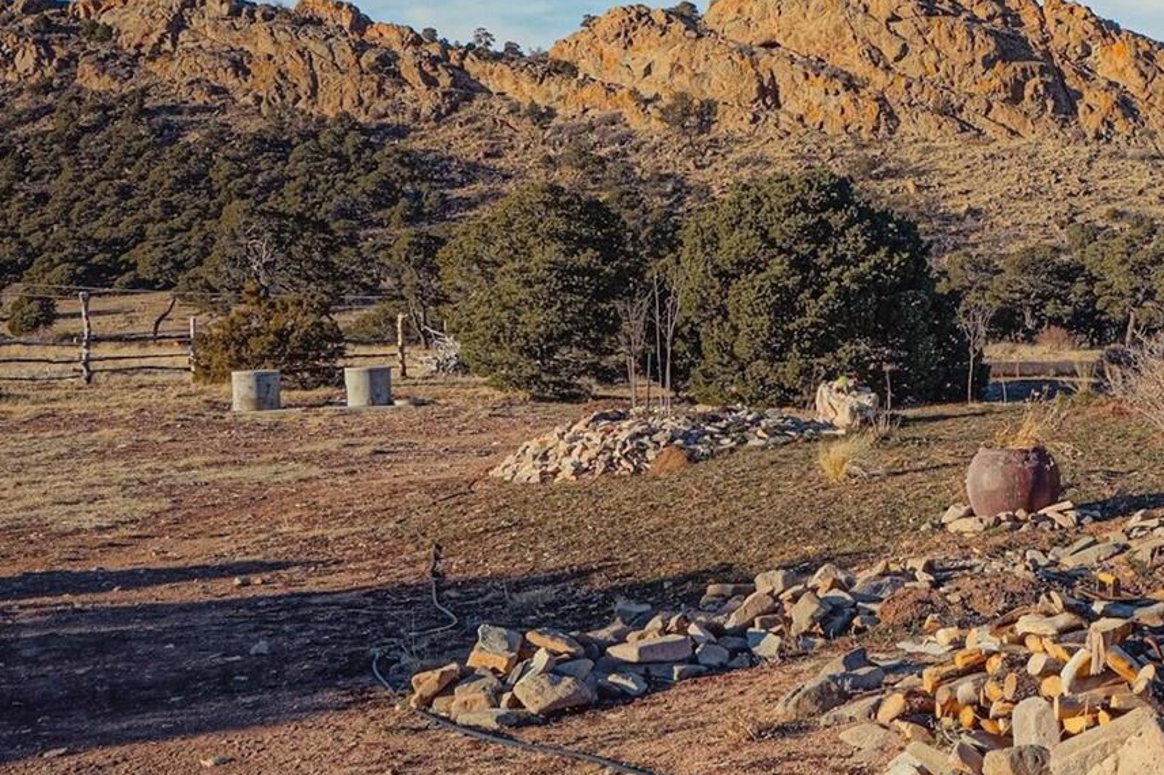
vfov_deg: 24.1
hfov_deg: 33.8
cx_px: 1044
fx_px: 1810
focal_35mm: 56
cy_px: 285
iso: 400
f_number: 9.5
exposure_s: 1/750
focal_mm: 30
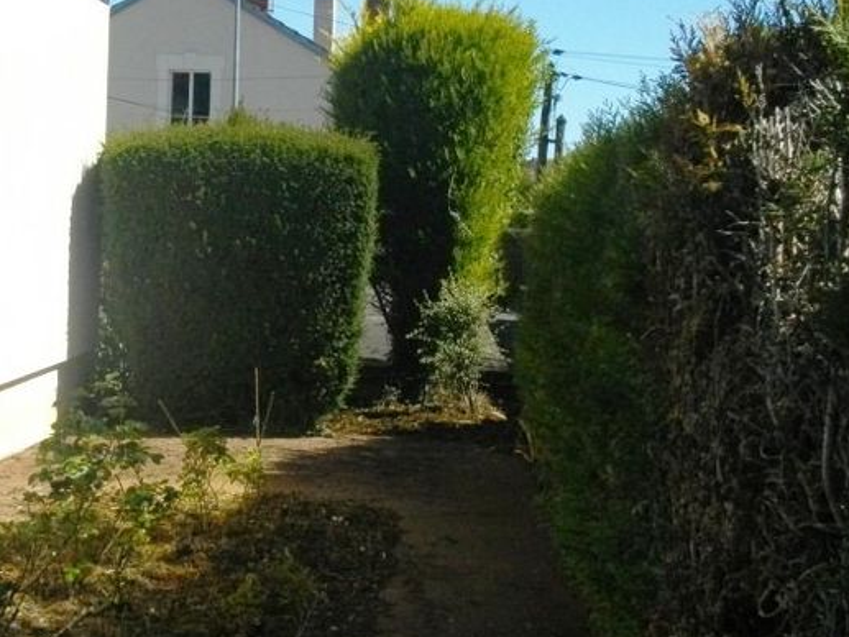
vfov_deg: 24.4
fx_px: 1472
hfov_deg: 31.5
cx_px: 189
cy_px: 300
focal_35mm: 60
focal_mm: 5.7
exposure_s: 1/320
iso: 200
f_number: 8.8
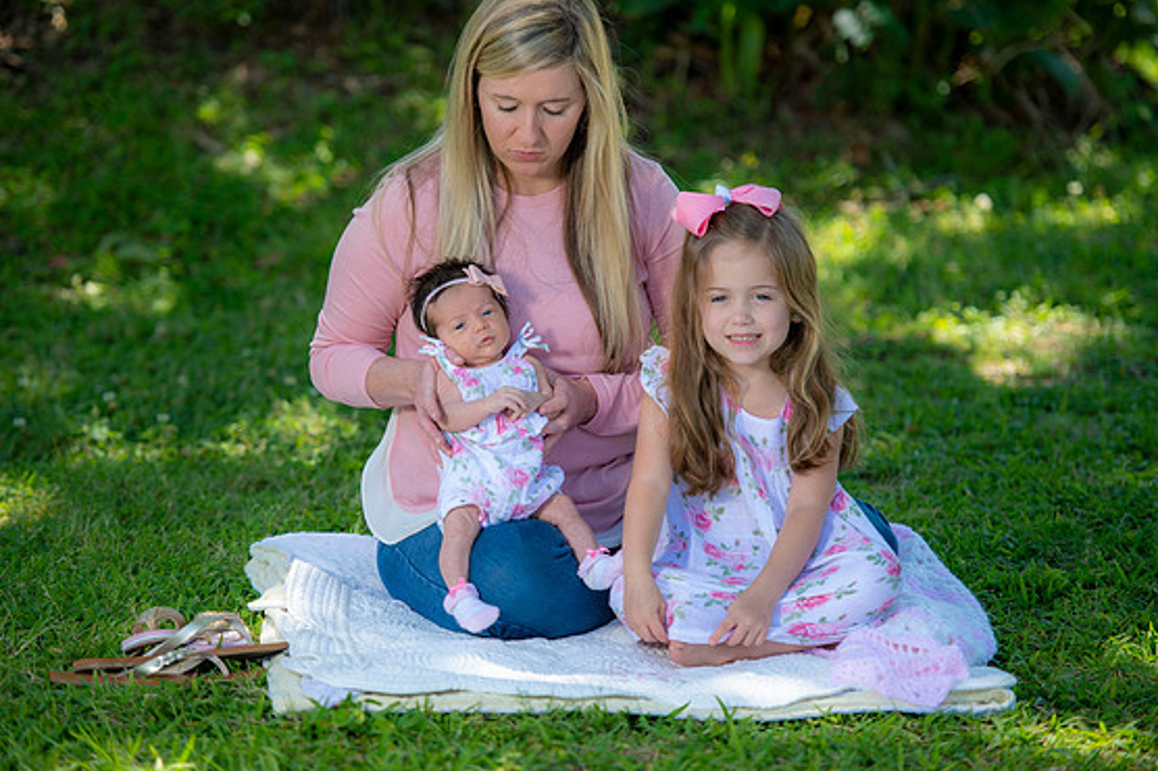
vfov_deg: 8.2
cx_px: 571
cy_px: 373
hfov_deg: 12.3
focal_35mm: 167
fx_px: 5368
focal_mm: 160
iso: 100
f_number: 2.8
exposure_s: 1/250
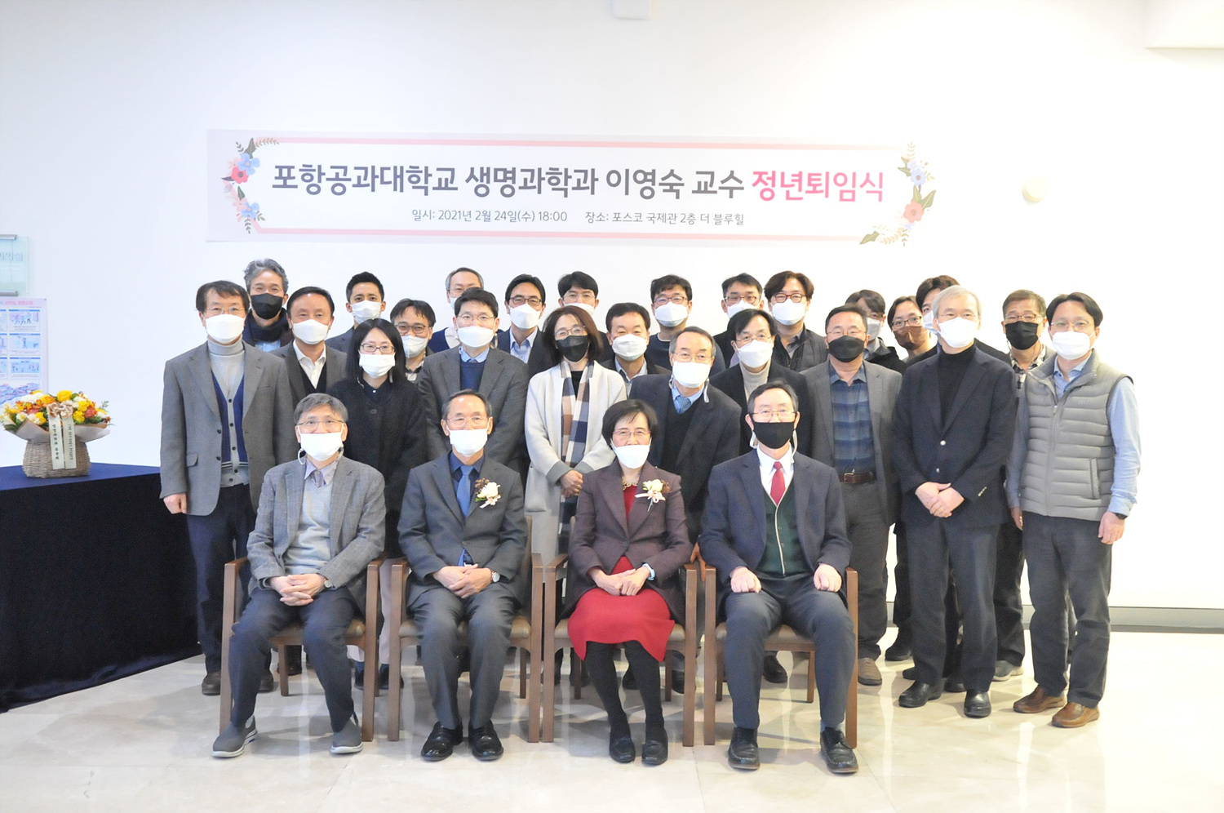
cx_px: 612
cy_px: 406
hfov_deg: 53.2
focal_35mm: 36
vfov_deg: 36.8
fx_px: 1222
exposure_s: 1/40
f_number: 3.2
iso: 3200
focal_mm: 24
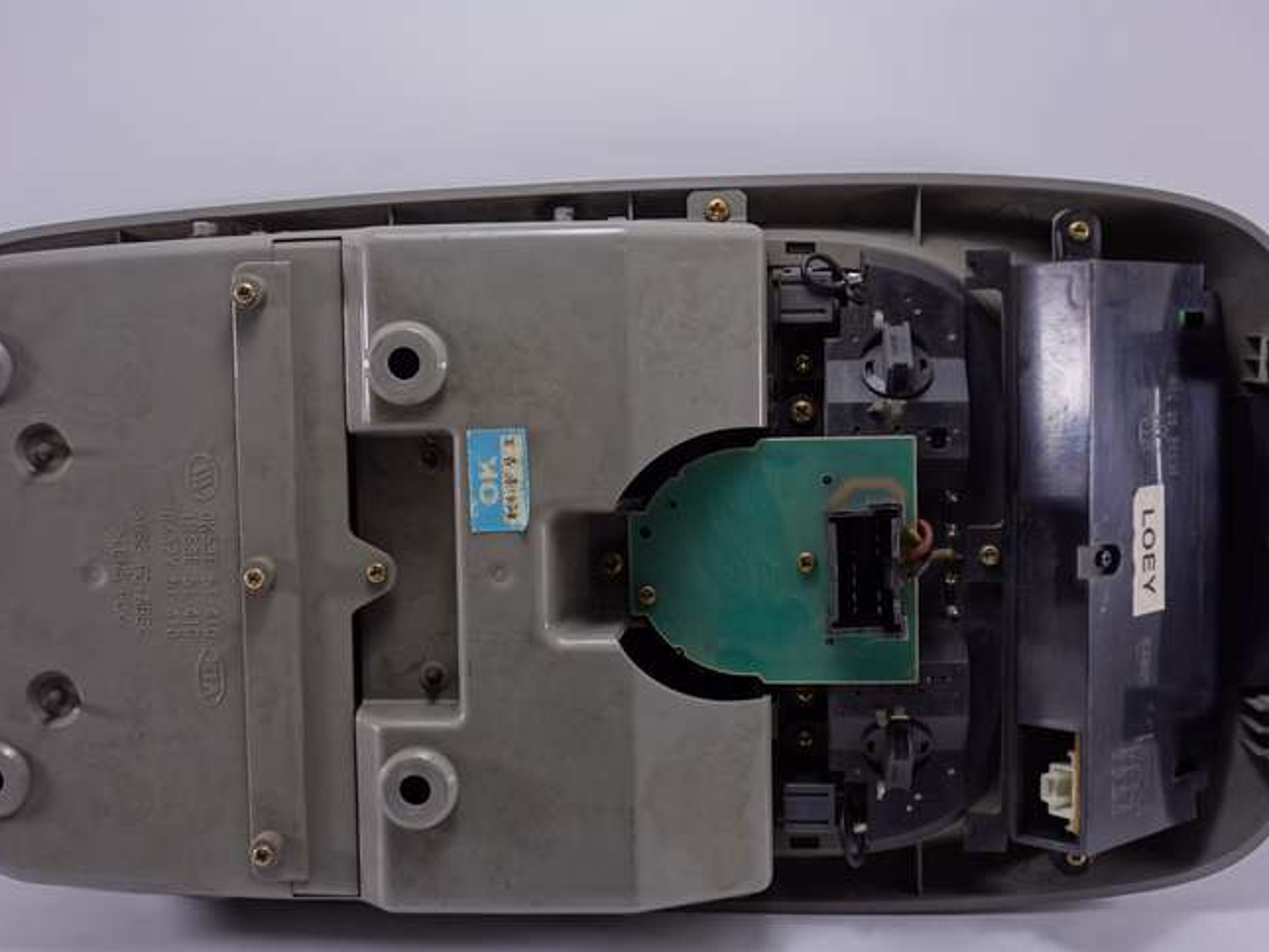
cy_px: 522
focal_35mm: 55
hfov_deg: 34.9
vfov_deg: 26.6
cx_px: 628
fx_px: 2017
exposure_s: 1/60
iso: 125
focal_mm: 16.59
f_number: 3.2
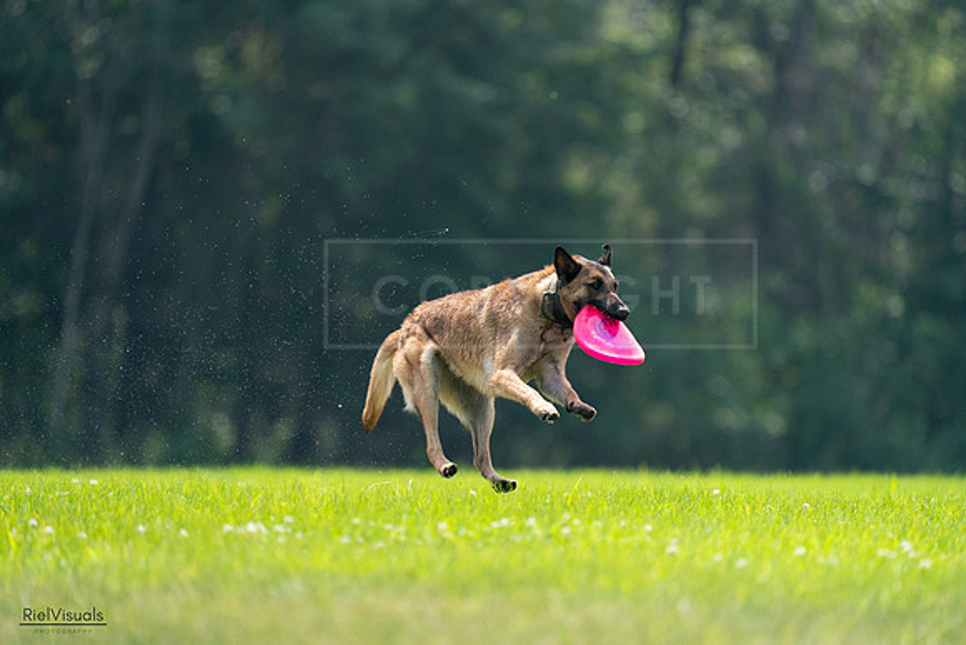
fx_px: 13124
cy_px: 322
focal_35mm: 489
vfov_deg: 2.8
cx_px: 483
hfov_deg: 4.2
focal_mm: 489
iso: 2500
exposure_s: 1/4000
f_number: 6.3
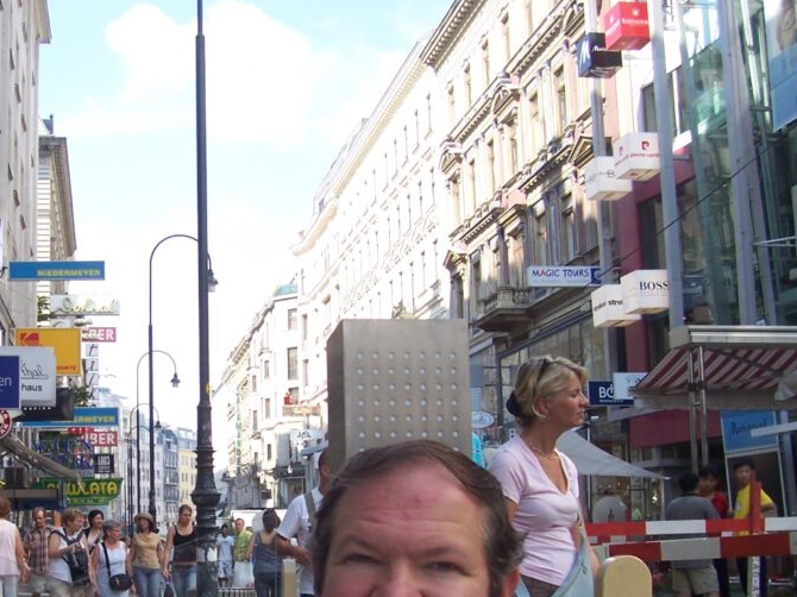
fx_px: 1197
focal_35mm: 52
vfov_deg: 27.7
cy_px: 432
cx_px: 216
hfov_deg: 36.1
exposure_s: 1/500
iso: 80
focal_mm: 5.6
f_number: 2.7
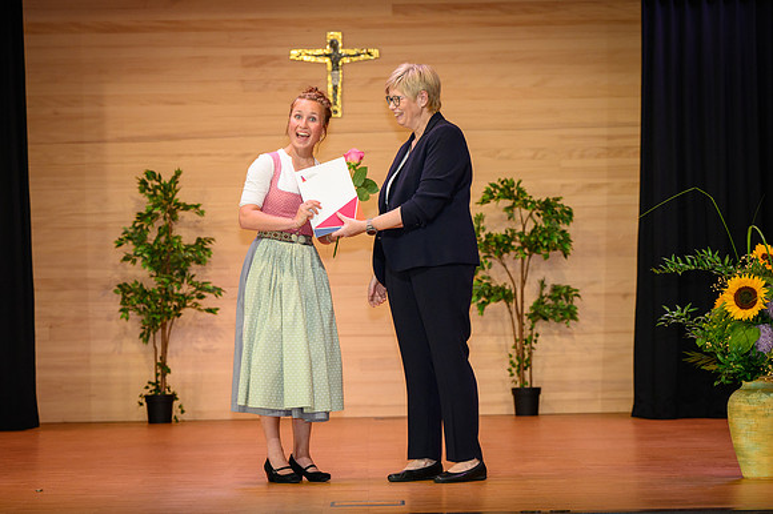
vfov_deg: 11.3
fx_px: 2609
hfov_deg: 16.9
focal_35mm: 122
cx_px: 375
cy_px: 216
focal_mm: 105
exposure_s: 1/200
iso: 2000
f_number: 5
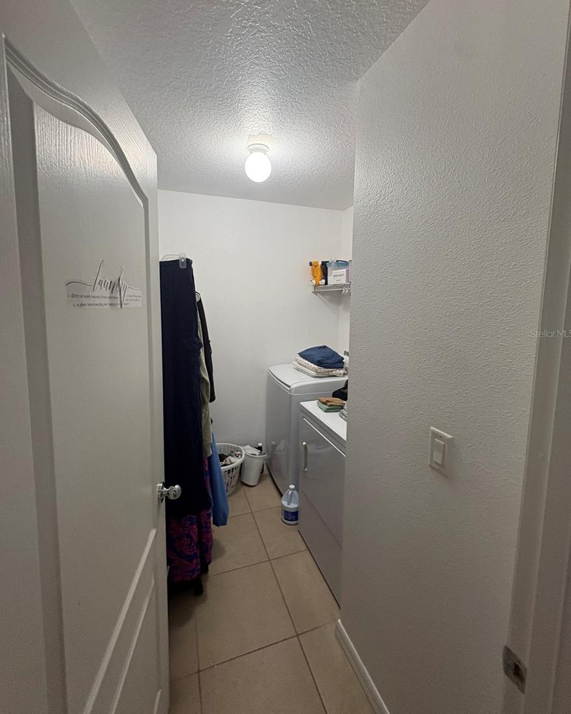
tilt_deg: -4.9
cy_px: 333
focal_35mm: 15
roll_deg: -0.5
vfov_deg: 96.6
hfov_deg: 84.1
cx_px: 283
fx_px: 317
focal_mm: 2.22
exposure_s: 1/60
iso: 160
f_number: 2.2
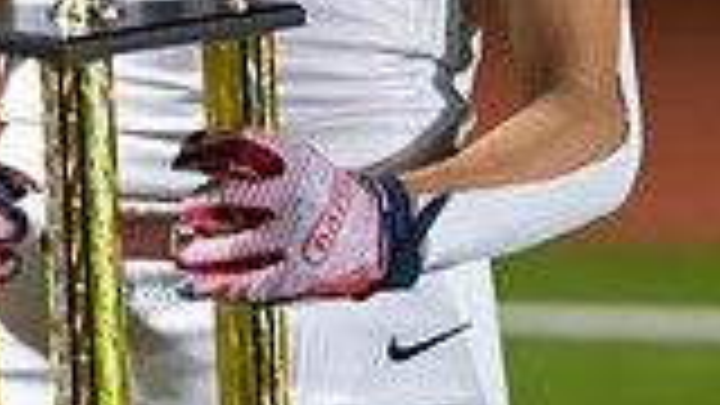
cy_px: -221
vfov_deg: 2.8
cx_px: 299
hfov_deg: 5.0
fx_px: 8324
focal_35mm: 436
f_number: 3.5
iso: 4000
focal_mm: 102
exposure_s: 1/320
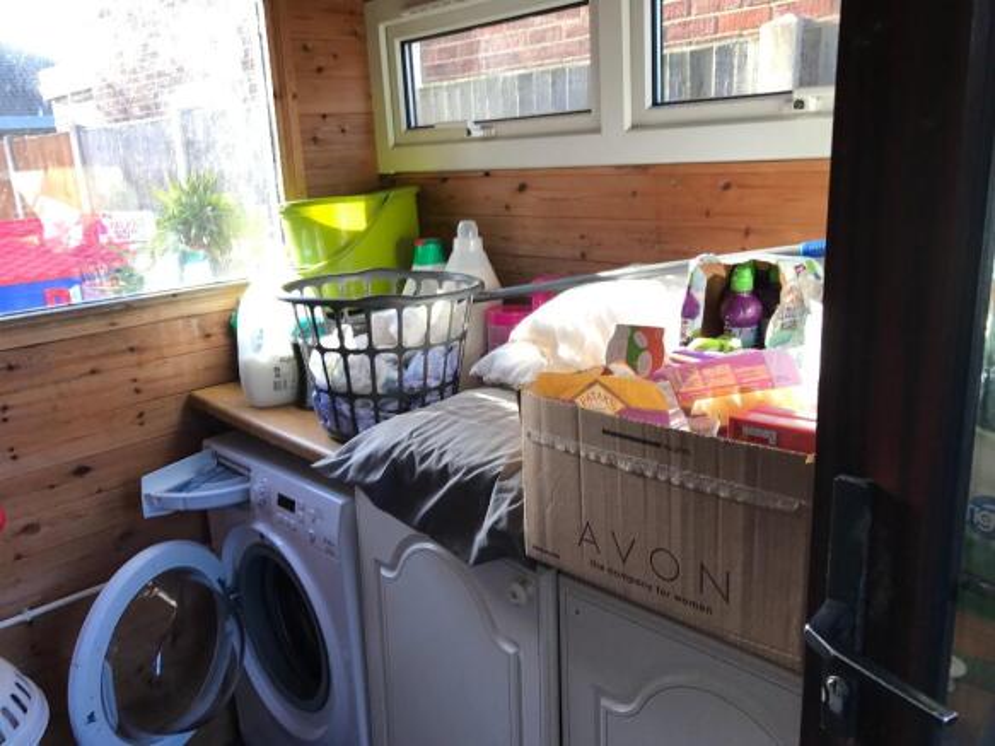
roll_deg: +2.8
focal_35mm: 28
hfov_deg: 63.5
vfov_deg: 49.7
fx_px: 805
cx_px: 498
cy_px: 373
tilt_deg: -15.1
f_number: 1.8
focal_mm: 3.99
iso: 25
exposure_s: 1/90
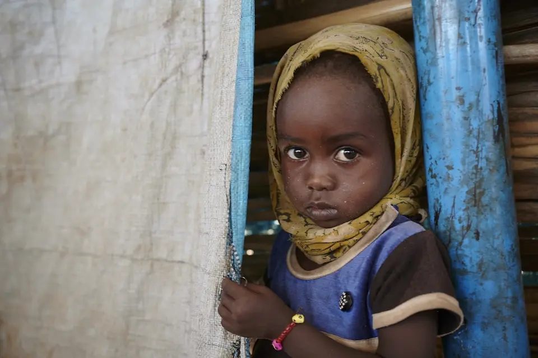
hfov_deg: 41.9
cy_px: 179
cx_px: 269
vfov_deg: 28.6
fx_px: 702
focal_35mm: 47
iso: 400
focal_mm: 47
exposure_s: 1/40
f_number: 4
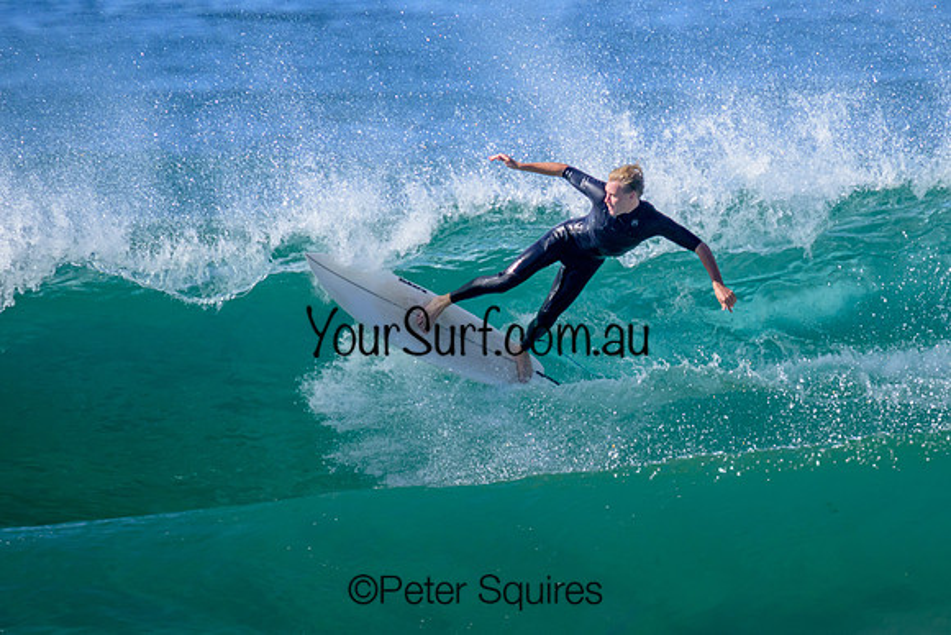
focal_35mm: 1090
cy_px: 207
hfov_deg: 1.9
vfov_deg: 1.3
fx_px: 28801
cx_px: 606
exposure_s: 1/2000
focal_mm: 800
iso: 1400
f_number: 11
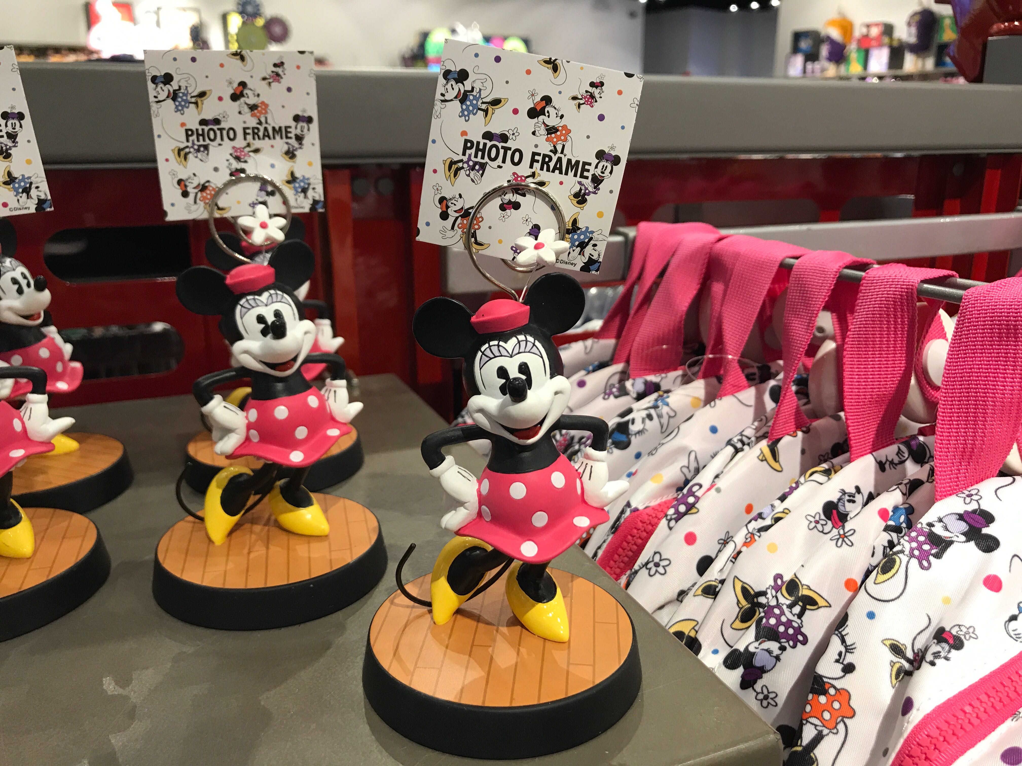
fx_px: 827
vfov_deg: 49.7
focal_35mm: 28
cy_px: 383
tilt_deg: -15.8
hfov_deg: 63.4
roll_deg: -0.6
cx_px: 511
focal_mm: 3.99
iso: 40
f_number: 1.8
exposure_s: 1/24
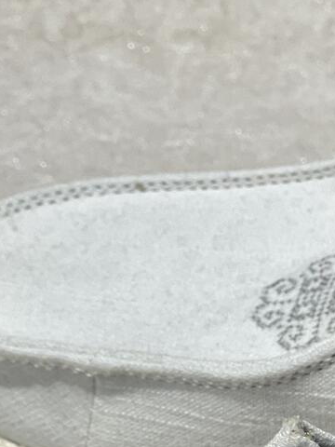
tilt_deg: -41.3
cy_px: 558
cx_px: 180
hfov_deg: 6.9
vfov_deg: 9.1
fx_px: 2761
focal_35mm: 214
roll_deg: +1.7
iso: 100
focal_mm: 9
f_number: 2.8
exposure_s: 1/100
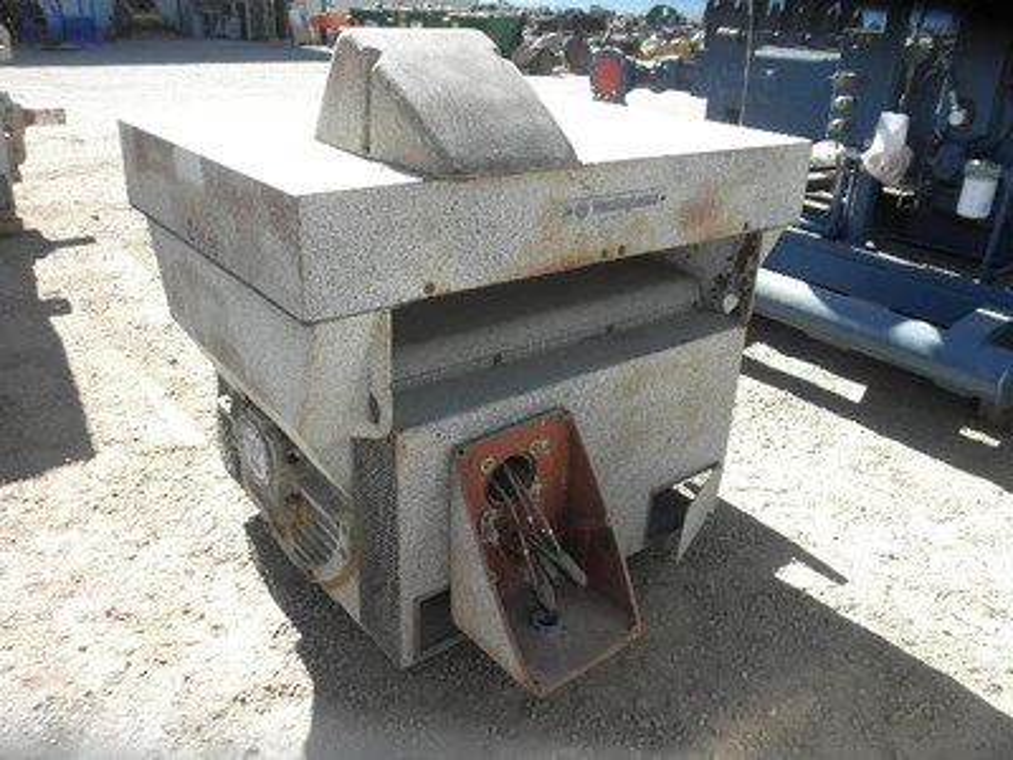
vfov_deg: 49.7
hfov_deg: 63.4
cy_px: 380
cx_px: 506
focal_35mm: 28
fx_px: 819
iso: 64
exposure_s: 1/250
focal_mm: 5
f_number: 3
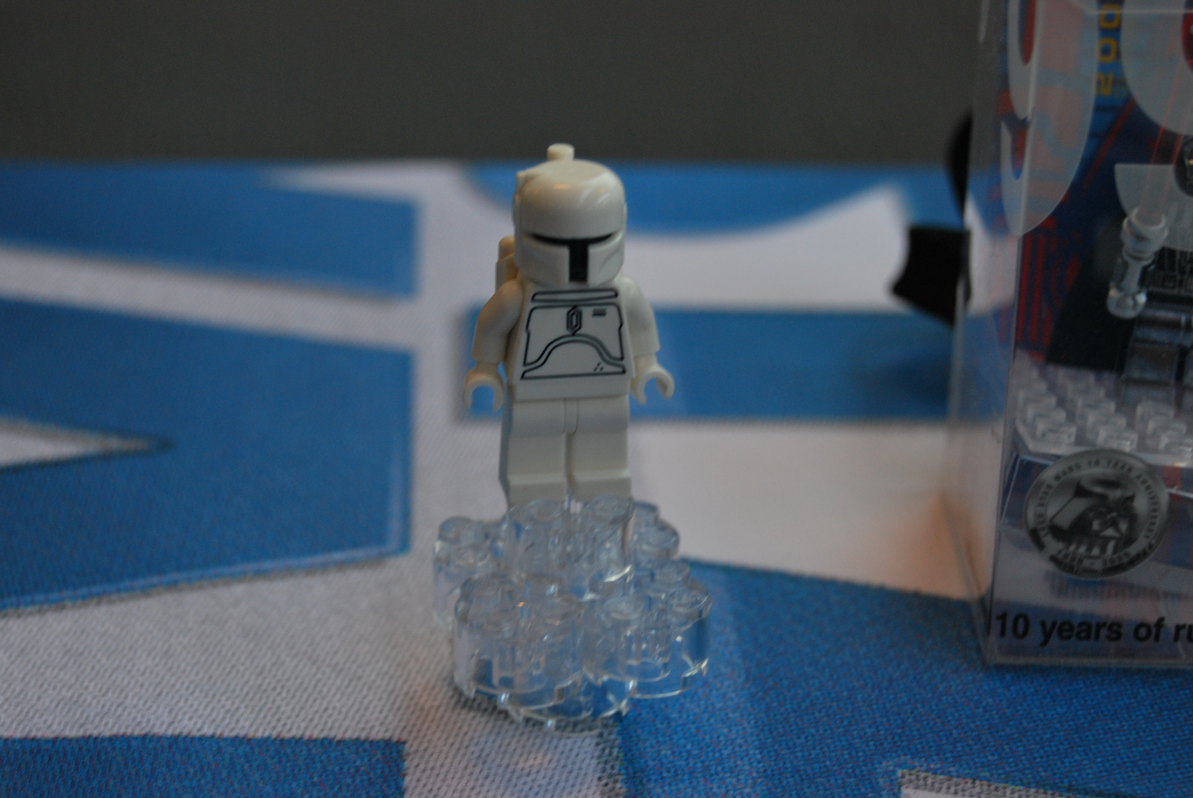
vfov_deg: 16.6
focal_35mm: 82
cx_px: 596
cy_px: 399
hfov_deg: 24.6
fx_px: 2737
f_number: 5.6
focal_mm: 55
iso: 400
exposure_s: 1/60
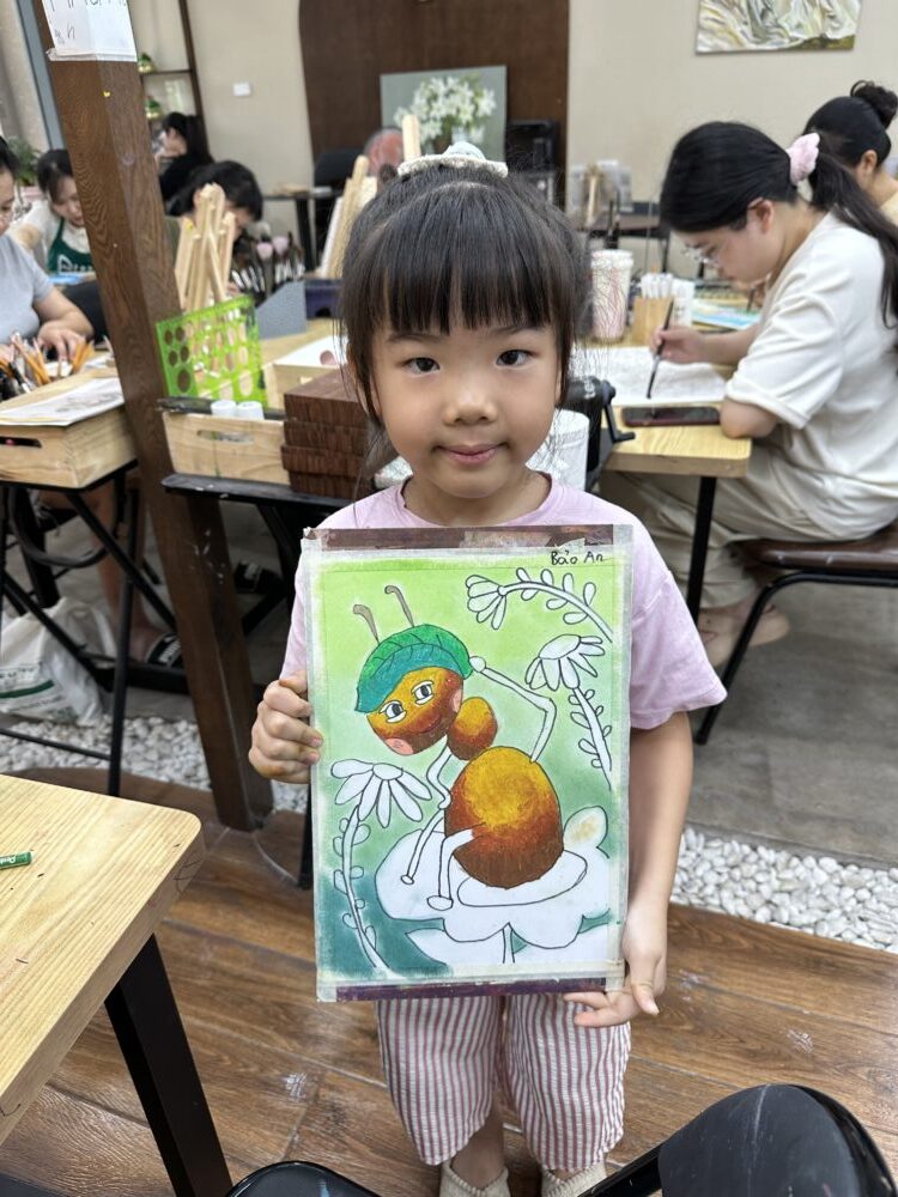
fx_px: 830
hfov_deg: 56.8
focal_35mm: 24
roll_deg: +2.1
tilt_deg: -28.3
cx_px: 449
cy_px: 598
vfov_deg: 71.6
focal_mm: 6.86
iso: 80
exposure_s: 1/100
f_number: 1.78
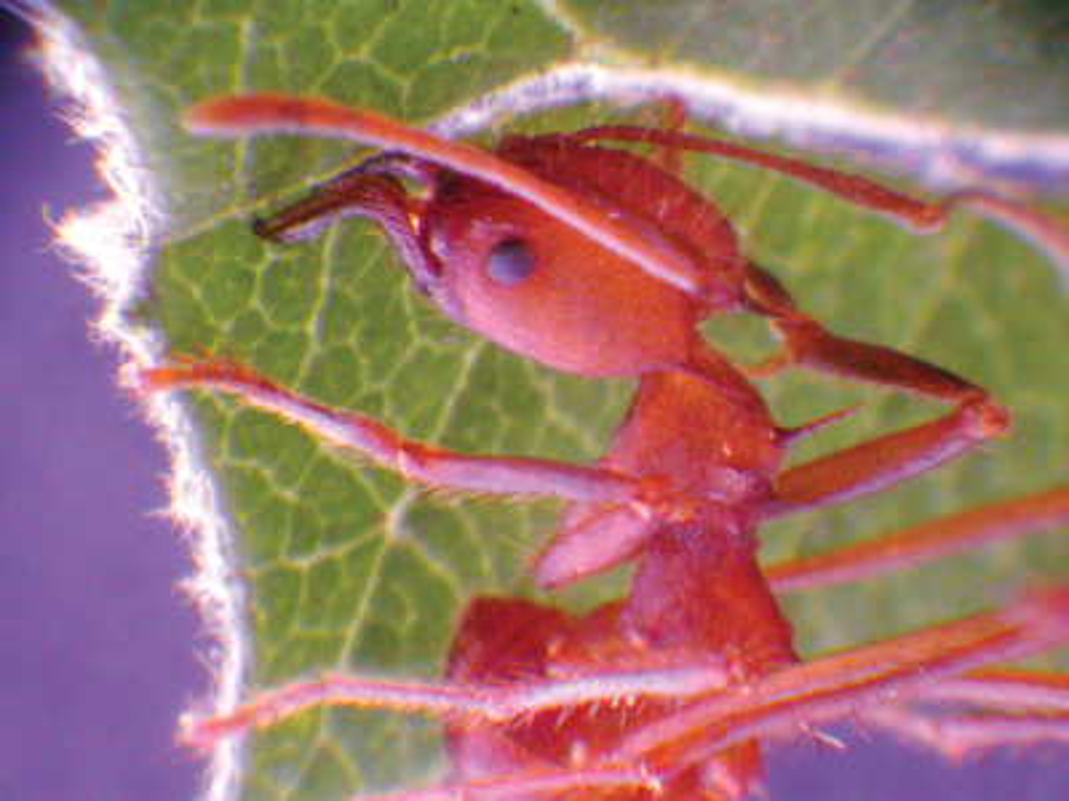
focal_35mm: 38
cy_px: 400
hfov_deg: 49.0
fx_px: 1174
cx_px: 534
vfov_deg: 37.7
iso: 200
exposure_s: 1/250
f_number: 3.7
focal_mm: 7.85
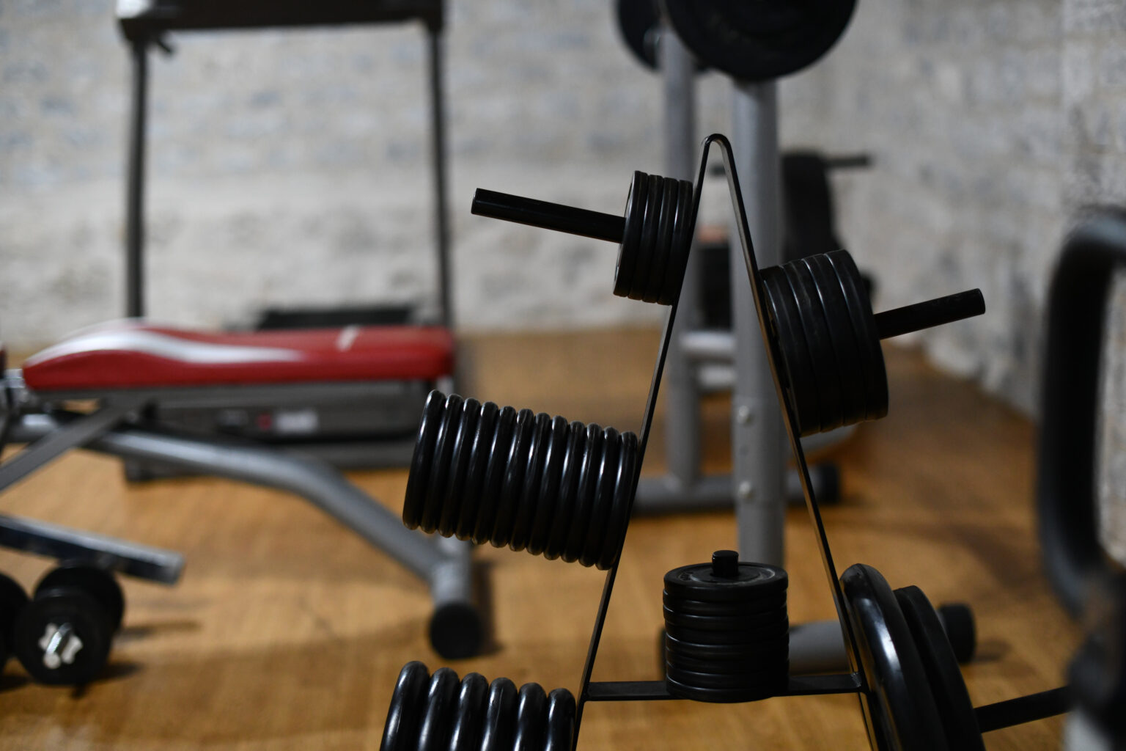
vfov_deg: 27.0
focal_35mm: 50
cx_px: 563
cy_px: 376
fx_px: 1564
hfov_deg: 39.6
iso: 1600
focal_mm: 50
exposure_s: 1/125
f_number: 2
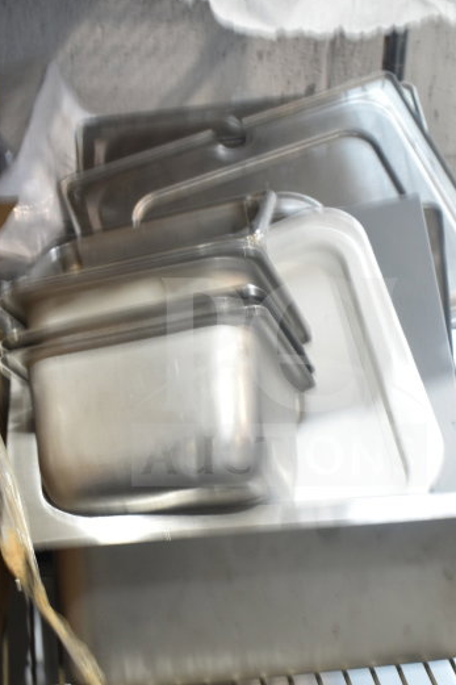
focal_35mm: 58
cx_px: 279
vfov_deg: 34.5
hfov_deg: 23.3
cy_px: 382
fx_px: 1103
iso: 500
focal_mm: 22
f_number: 3.8
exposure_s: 1/40
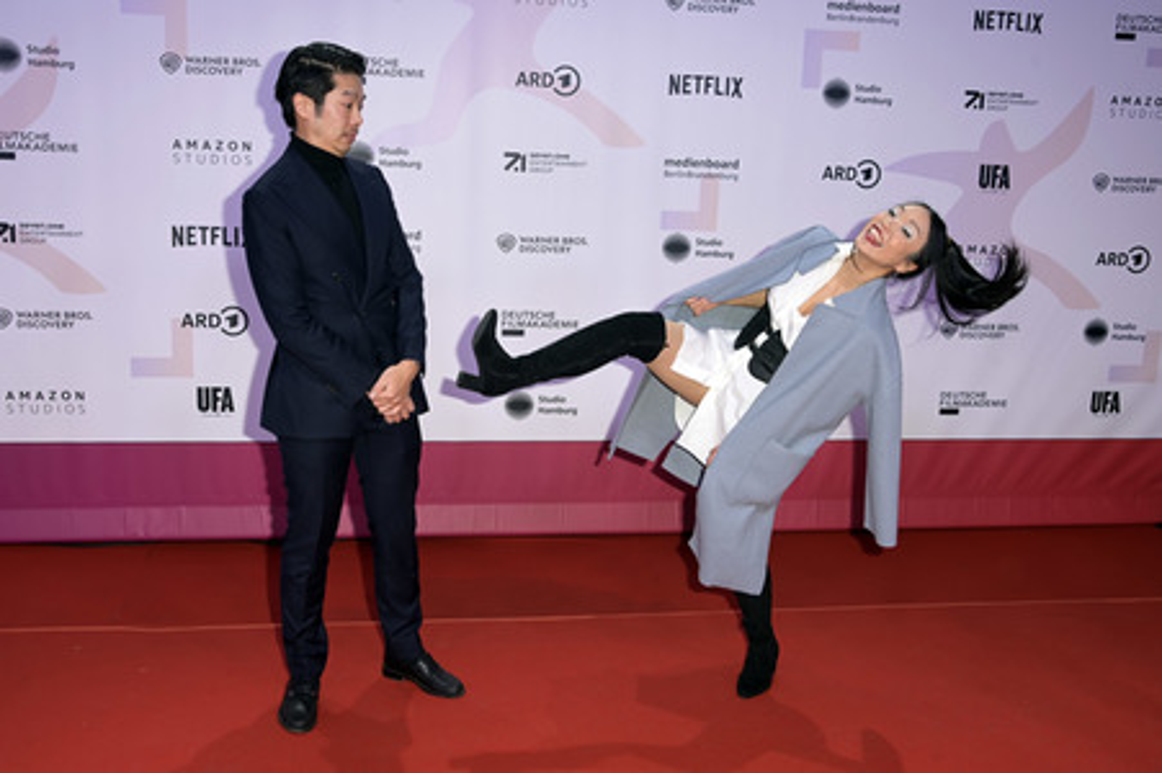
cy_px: 386
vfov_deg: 38.8
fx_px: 1097
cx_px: 581
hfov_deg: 55.8
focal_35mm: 34
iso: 640
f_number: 5.6
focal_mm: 34
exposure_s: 1/250
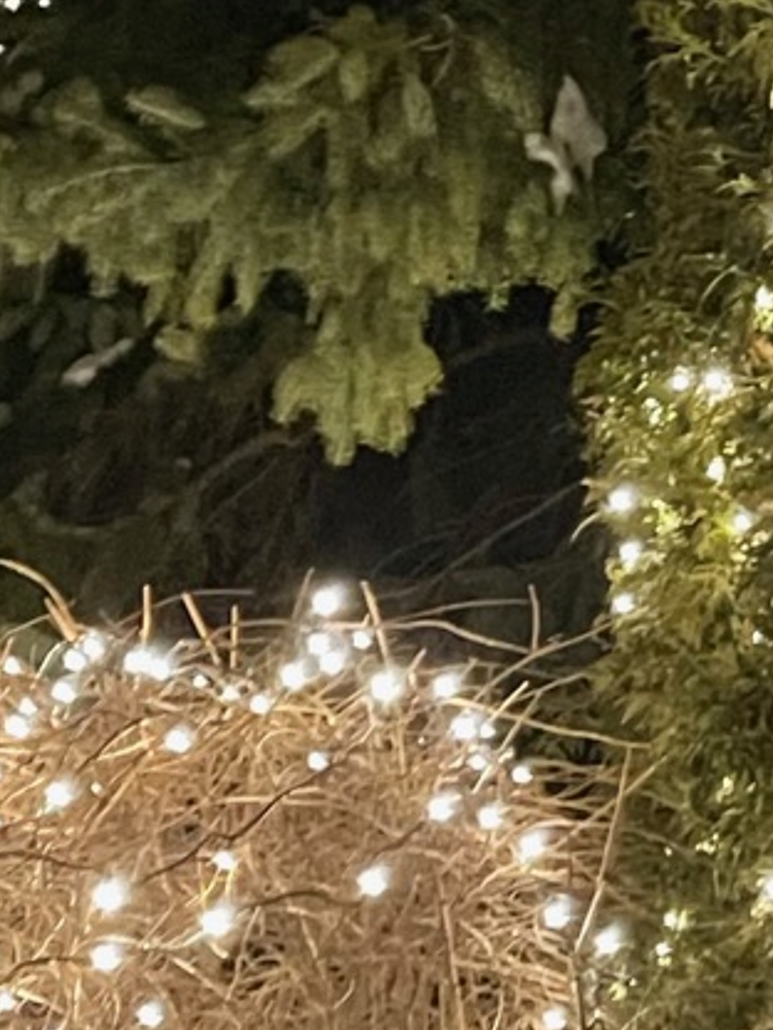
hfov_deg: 10.7
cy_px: -98
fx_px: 3811
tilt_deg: +6.2
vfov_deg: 15.0
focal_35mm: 128
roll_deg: +0.6
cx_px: 1491
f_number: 1.6
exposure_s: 1/30
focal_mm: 5.1
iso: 800
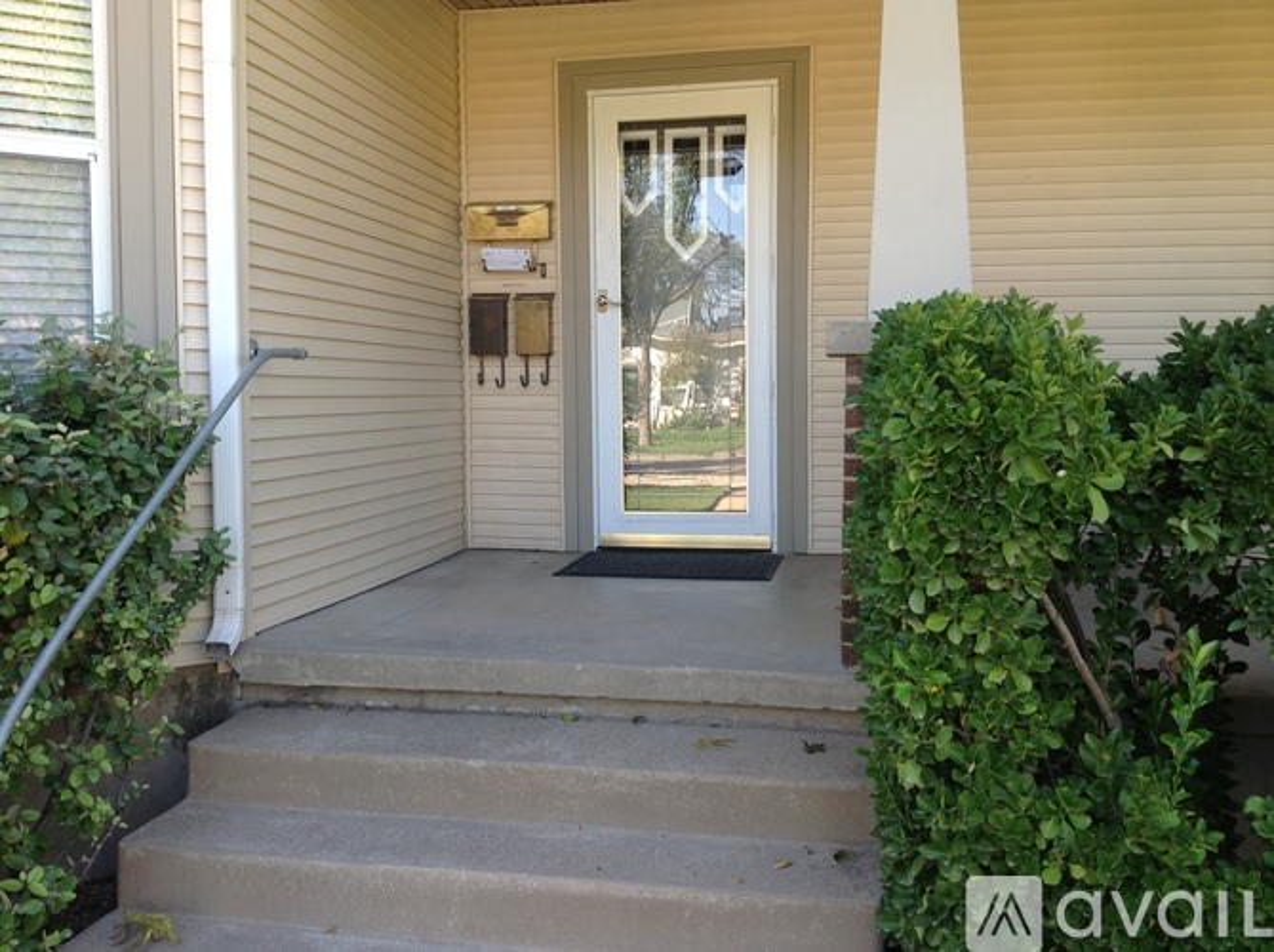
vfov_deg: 40.6
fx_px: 1287
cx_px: 637
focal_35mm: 35
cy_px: 476
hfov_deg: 52.7
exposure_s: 1/125
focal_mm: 4.28
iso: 50
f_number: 2.4
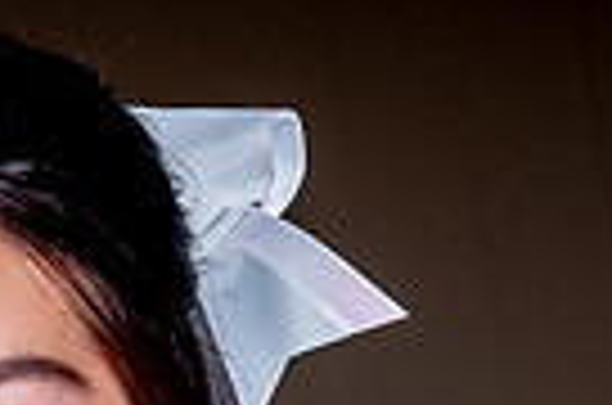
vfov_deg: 5.0
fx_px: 4478
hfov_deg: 7.8
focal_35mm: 264
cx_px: 35
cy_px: 1003
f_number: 11
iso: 100
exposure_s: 1/125
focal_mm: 52
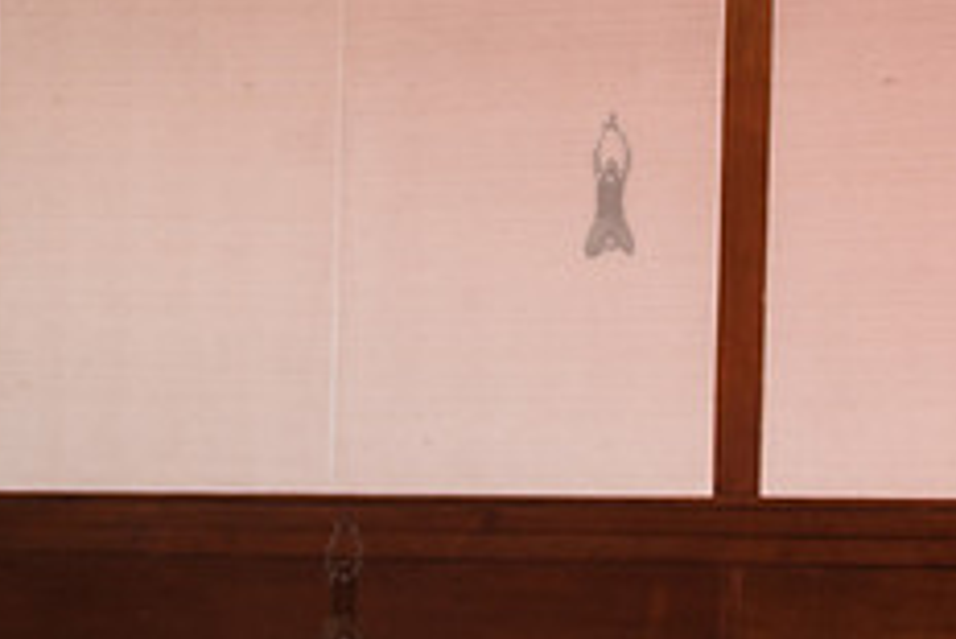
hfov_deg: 10.1
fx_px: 5314
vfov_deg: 6.8
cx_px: -190
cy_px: 781
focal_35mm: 200
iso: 400
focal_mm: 80
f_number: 3.5
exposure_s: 1/400
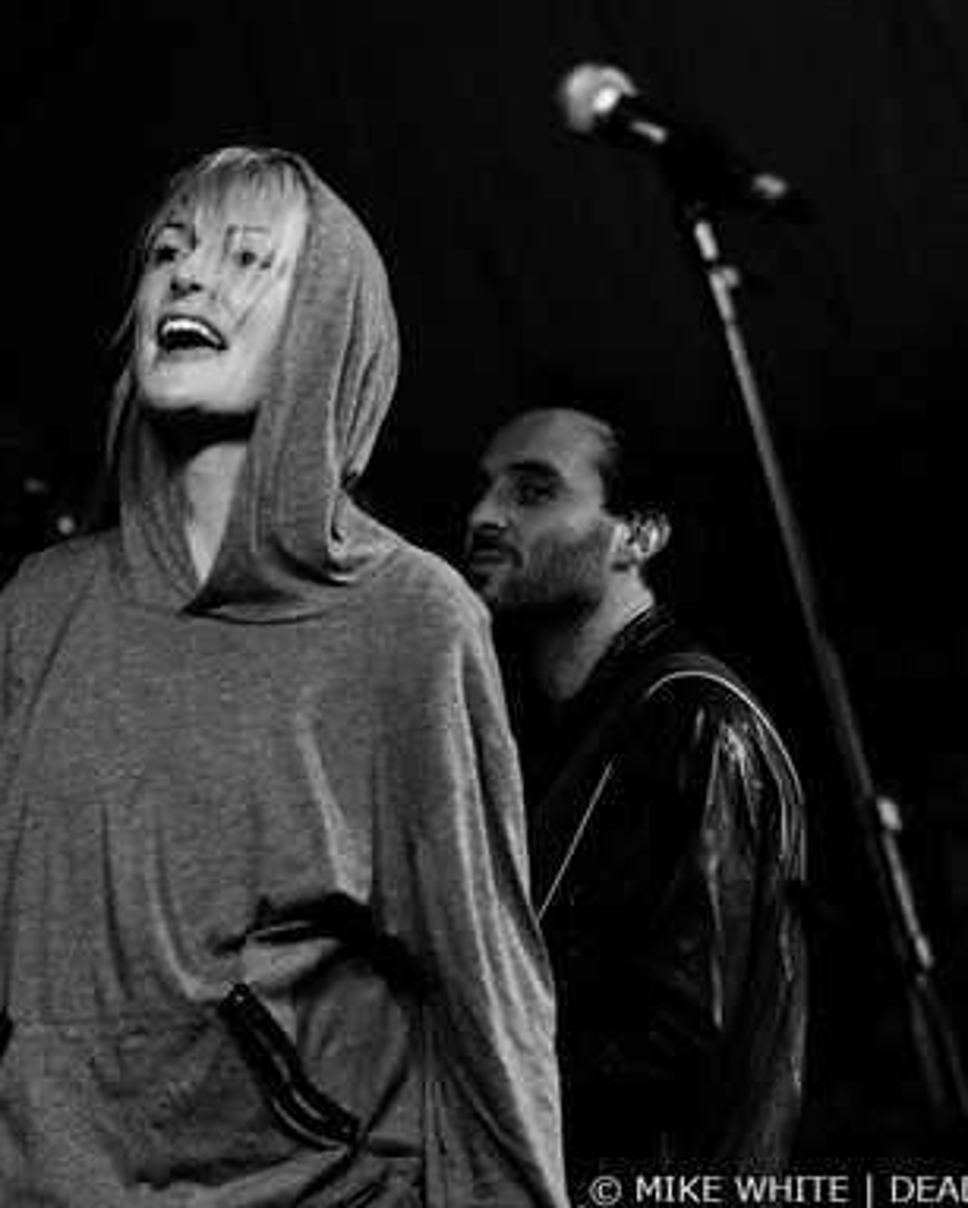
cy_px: 607
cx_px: 378
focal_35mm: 213
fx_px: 7619
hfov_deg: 7.3
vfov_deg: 9.1
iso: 1250
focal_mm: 100
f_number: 2.8
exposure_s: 1/160
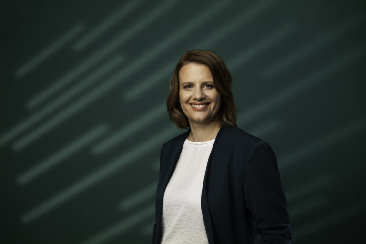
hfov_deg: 32.4
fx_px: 630
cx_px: 183
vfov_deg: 21.9
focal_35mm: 62
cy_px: 122
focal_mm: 62
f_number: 3.8
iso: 1600
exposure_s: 1/200
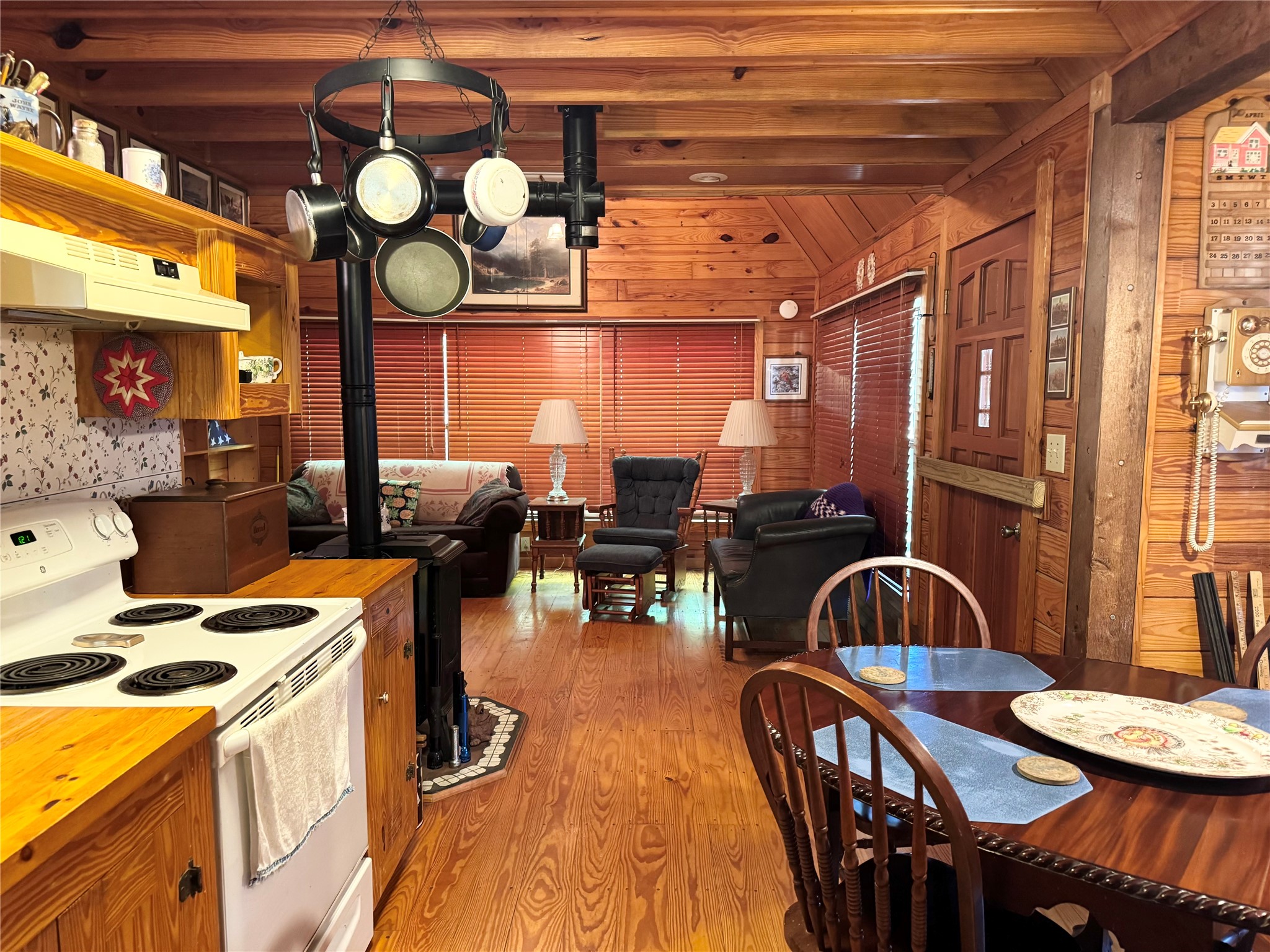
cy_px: 476
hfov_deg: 71.6
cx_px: 635
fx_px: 881
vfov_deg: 56.8
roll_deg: -0.1
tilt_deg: -5.4
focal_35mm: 24
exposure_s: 1/40
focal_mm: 6.76
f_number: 1.78
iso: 800
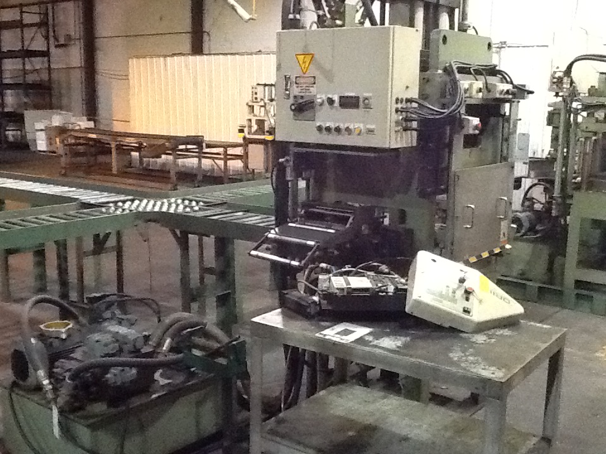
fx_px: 770
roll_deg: +0.1
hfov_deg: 42.9
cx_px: 303
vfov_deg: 32.9
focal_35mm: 44
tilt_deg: -11.7
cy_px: 227
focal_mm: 2.03
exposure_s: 1/15
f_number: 2.4
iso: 500
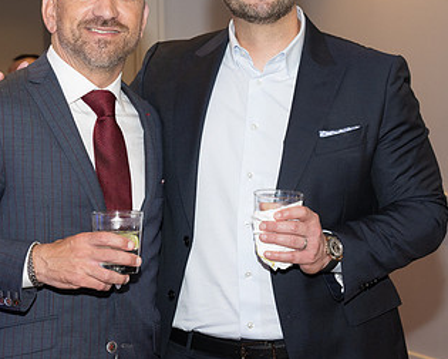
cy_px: 134
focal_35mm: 102
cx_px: 223
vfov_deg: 15.1
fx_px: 1352
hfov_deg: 18.8
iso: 800
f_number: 5.6
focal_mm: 48
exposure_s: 1/100
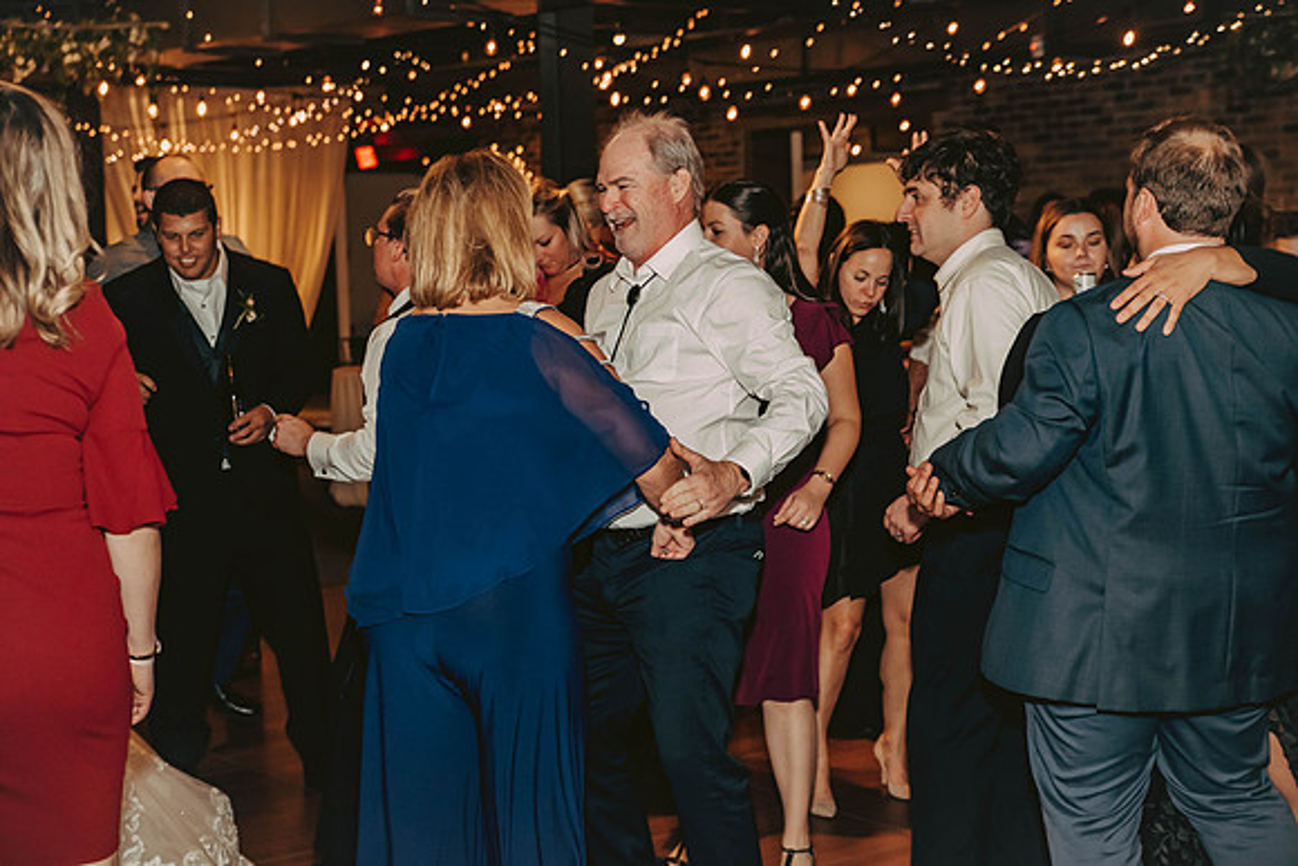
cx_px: 649
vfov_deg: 21.9
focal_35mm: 62
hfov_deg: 32.4
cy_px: 433
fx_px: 2236
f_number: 4
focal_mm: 62
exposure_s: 1/125
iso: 1250
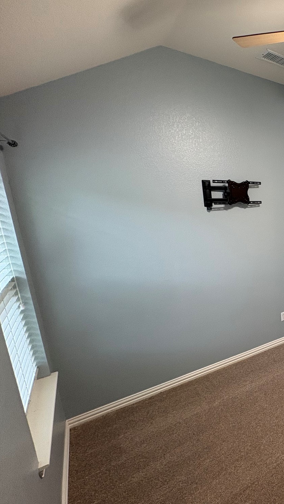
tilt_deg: -11.5
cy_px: 255
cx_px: 346
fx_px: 281
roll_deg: -0.3
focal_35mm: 21
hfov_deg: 38.4
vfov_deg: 83.8
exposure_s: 1/60
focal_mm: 2.22
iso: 160
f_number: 2.2
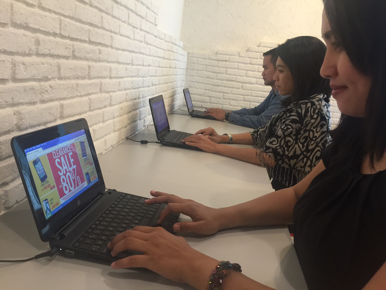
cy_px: 145
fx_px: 323
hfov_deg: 61.7
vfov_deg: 48.2
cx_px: 193
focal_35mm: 29
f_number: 2.2
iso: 100
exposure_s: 1/17
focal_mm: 4.15
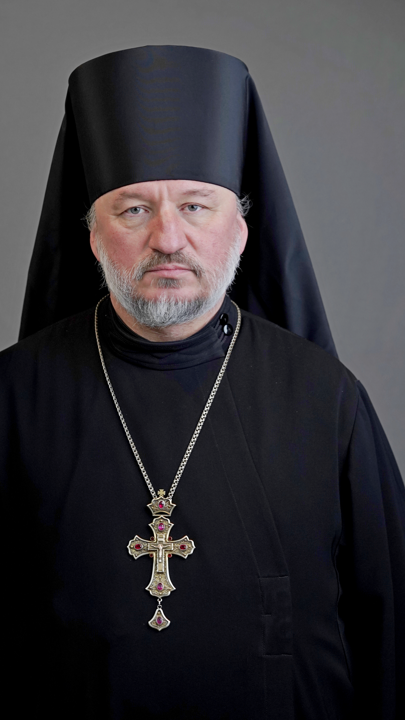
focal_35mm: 101
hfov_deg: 12.0
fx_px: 1928
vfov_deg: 21.1
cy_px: 381
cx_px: 161
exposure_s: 1/100
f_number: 3.5
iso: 1000
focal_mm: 85
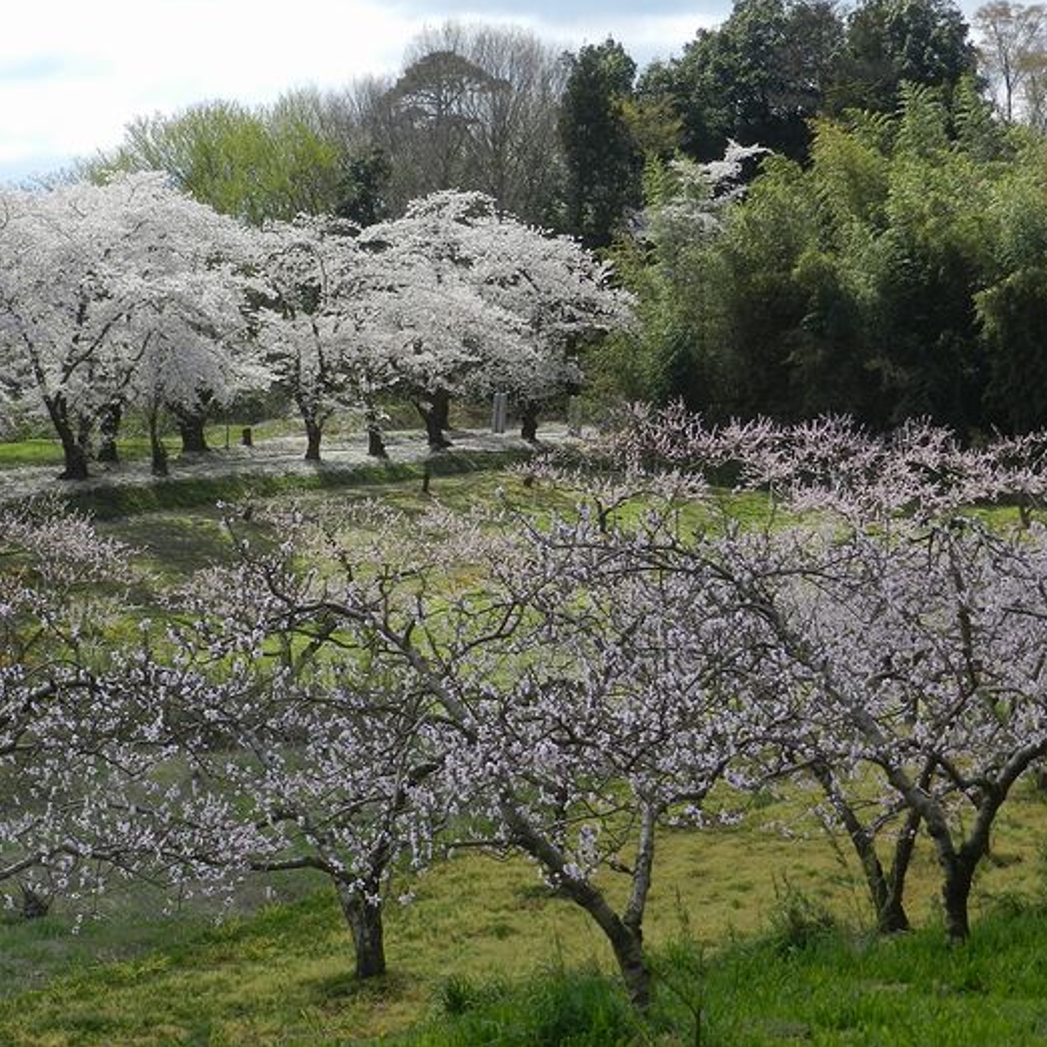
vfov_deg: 19.3
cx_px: 381
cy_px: 522
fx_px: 3080
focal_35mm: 90
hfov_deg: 19.3
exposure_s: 1/800
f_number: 4.8
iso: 160
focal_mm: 13.5
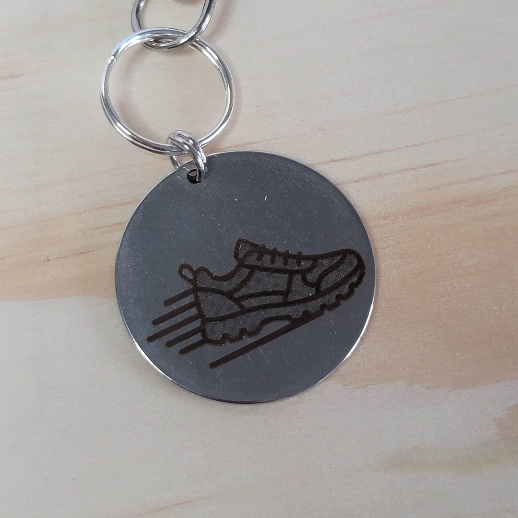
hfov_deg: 54.0
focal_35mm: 30
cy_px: 169
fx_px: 508
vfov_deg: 52.9
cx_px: 262
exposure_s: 1/120
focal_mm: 7
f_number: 1.8
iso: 160
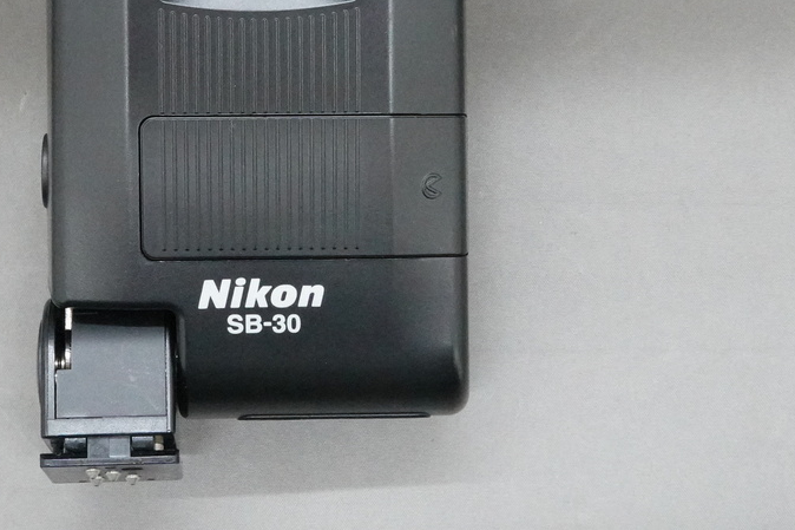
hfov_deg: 22.8
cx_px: 294
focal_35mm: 89
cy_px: 138
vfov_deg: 15.3
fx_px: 1965
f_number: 8
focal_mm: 19.03
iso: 5000
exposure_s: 1/50
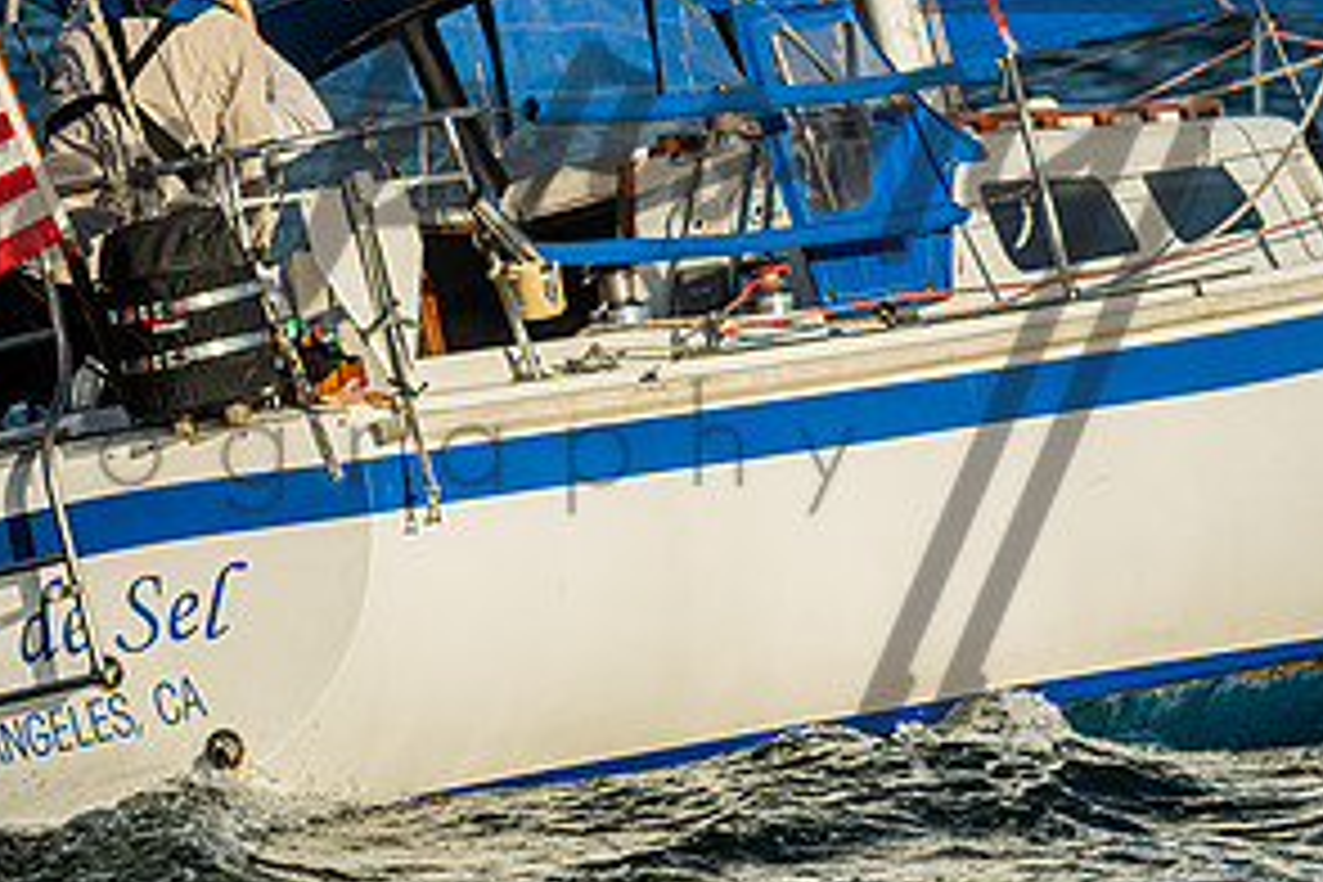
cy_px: 123
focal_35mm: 328
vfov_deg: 4.2
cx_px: 517
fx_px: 12053
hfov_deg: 6.3
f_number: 5.6
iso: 400
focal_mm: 145
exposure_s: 1/5000
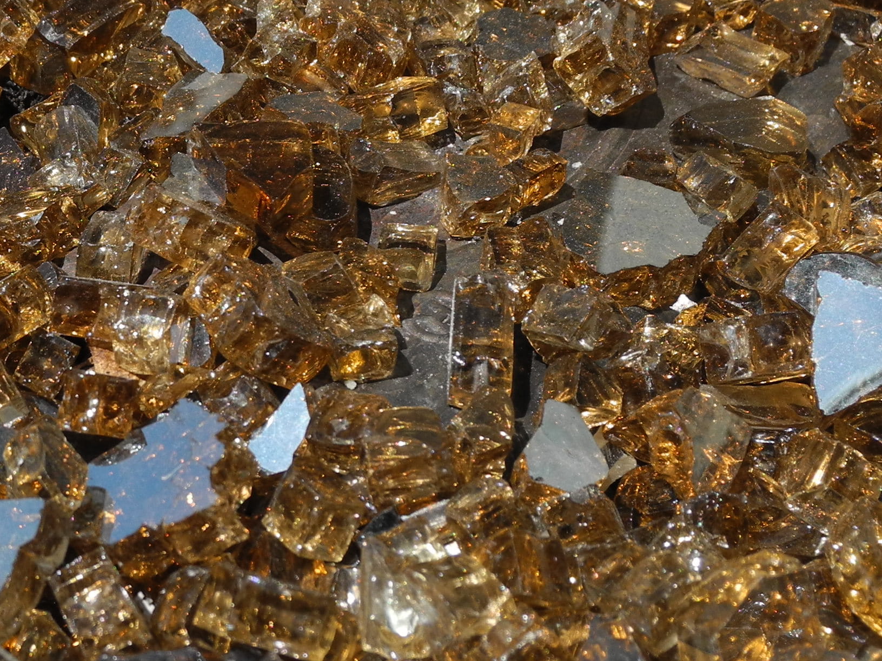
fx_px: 2166
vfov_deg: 17.4
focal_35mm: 85
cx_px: 35
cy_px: 386
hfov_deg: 22.3
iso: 100
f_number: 4
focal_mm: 8.1
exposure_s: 1/1064
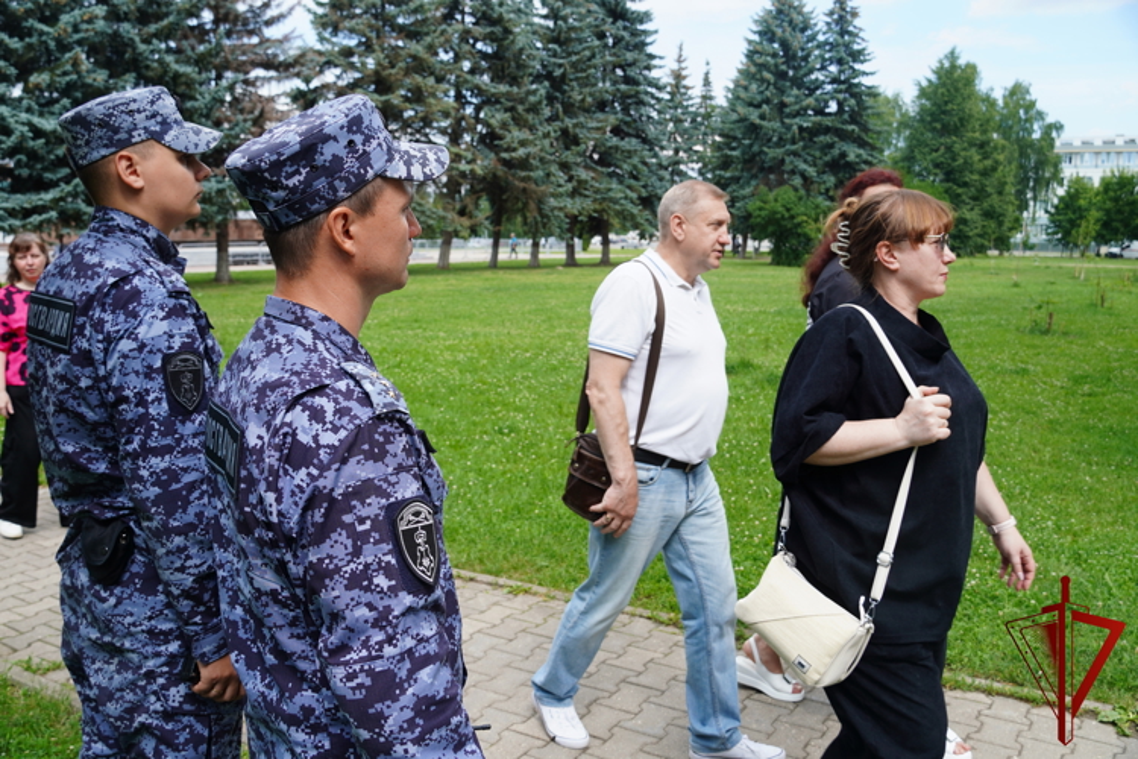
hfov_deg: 59.5
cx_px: 569
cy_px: 380
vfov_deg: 41.7
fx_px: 996
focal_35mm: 32
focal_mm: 21
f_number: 5
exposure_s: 1/320
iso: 100
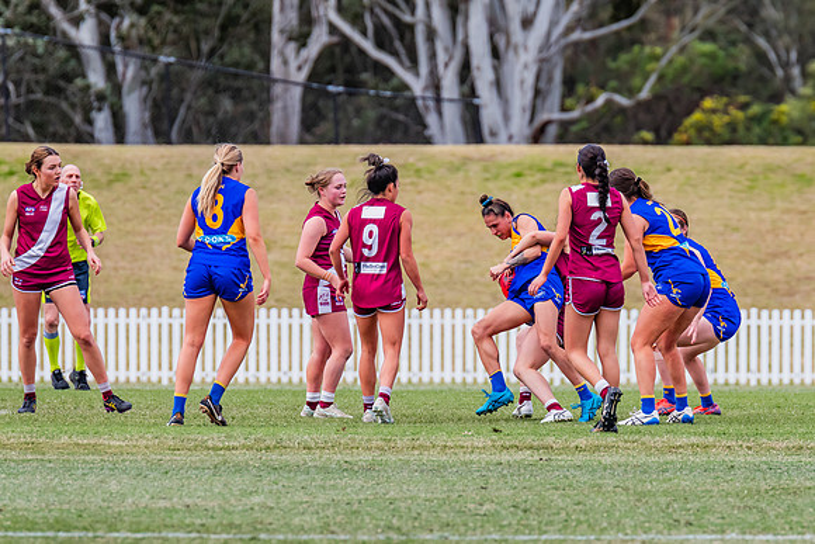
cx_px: 517
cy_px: 305
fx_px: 12075
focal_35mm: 533
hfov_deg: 3.9
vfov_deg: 2.6
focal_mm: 420
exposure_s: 1/1600
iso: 800
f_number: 7.1
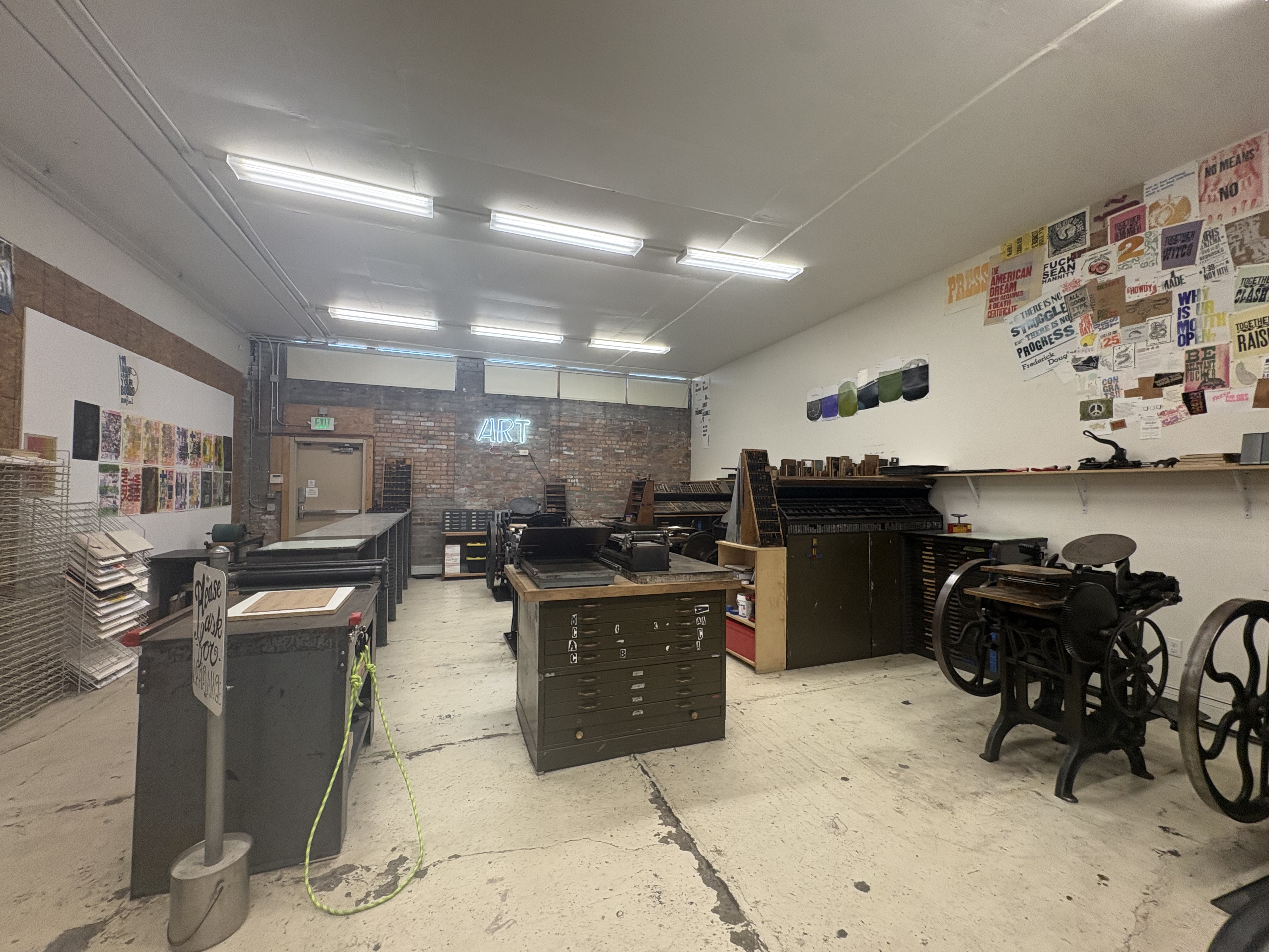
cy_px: 476
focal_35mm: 14
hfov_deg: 102.1
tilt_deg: +2.0
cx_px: 634
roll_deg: +0.8
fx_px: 513
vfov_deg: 85.7
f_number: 2.2
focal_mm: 2.22
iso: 200
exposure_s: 1/60
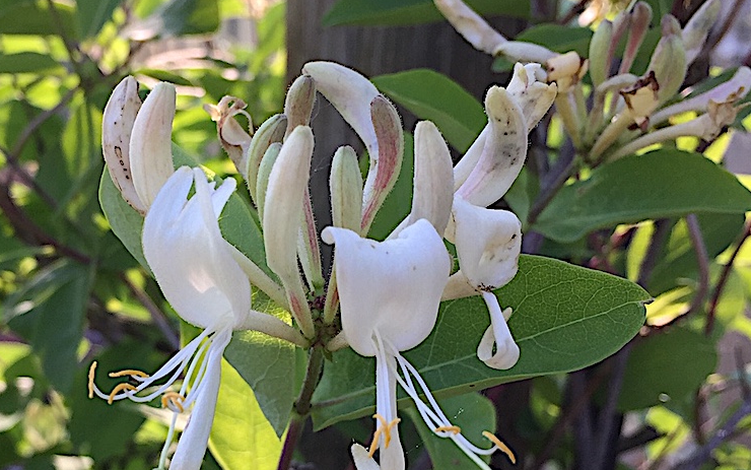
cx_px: 226
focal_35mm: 54
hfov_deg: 37.0
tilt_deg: -16.1
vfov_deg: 23.9
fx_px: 1106
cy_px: 310
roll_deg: -2.1
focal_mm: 4.15
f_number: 2.2
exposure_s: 1/213
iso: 32
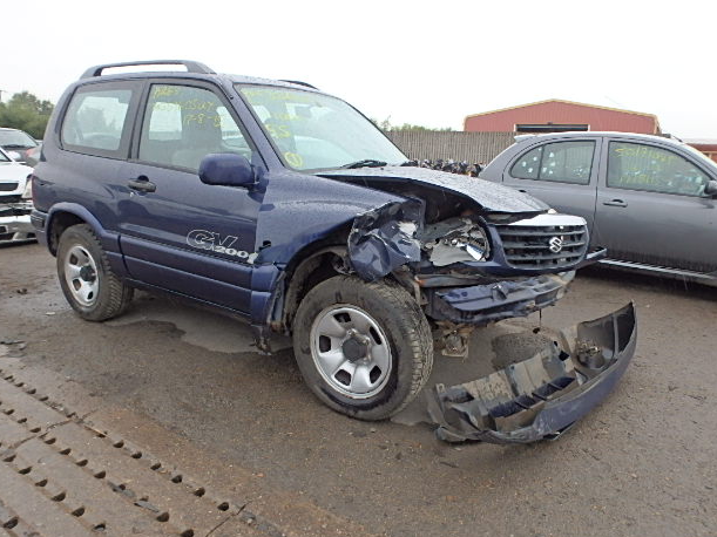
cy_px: 271
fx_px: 456
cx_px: 365
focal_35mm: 22
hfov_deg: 76.4
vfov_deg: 61.1
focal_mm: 3.7
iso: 125
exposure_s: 1/200
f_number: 3.5
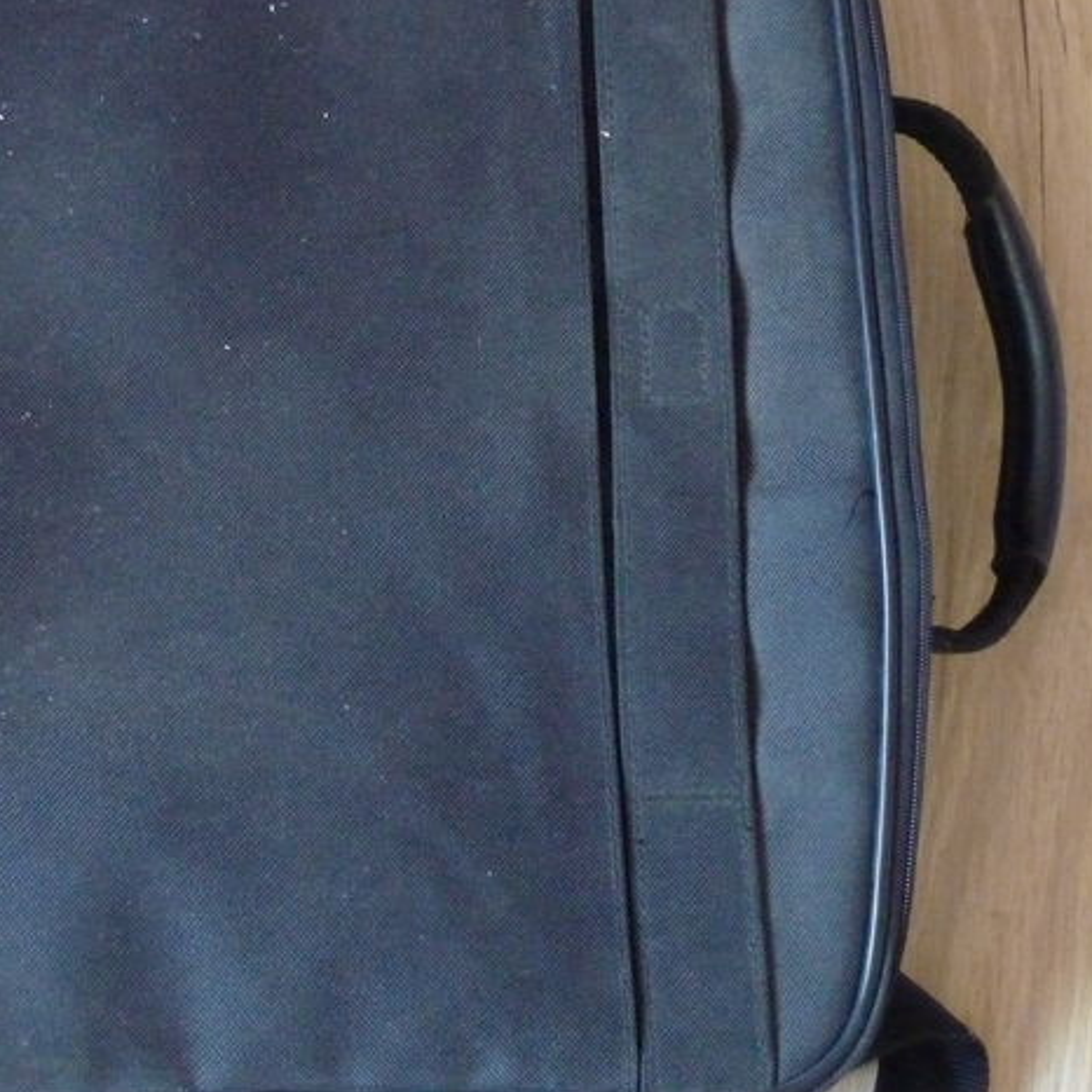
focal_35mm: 72
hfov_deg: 23.9
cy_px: 480
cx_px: 344
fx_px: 2570
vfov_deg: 24.0
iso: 800
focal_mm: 6.8
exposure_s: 1/15
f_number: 3
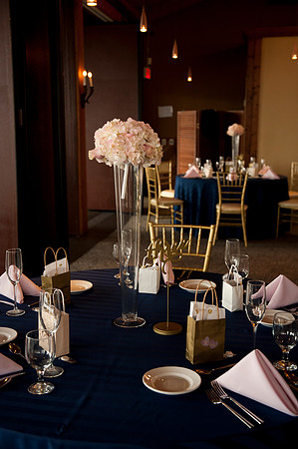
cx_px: 149
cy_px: 224
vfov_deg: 41.2
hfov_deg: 28.0
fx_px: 597
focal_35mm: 48
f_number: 4
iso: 1000
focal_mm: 48
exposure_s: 1/160
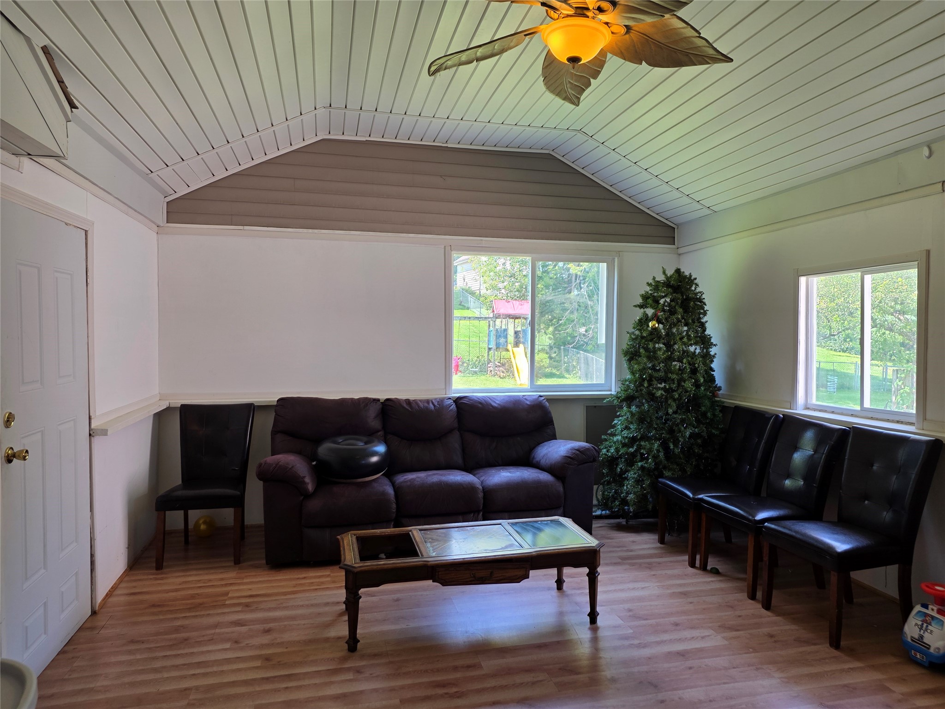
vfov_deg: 58.9
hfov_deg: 73.9
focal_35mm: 23
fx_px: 628
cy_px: 354
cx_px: 472
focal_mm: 6.25
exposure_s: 1/120
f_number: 1.7
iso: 64
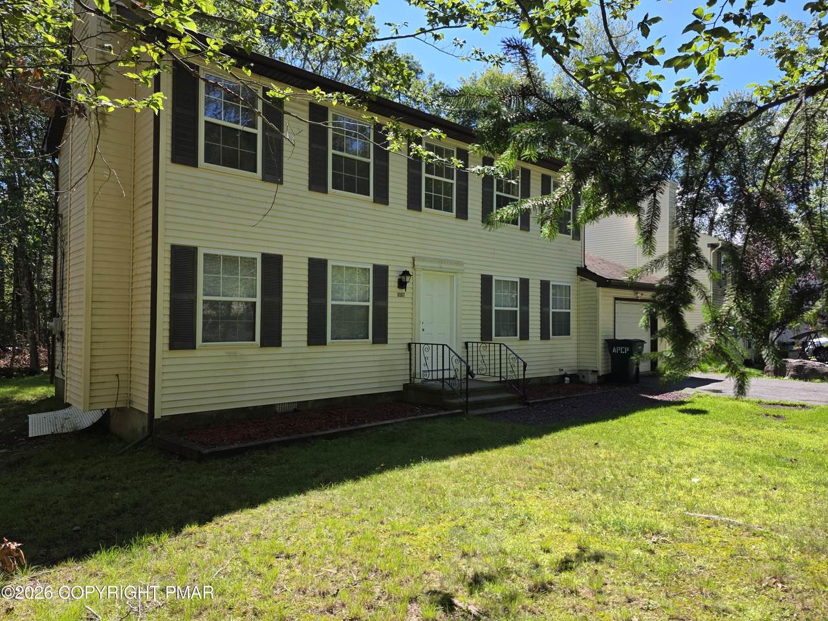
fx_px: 550
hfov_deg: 73.9
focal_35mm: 23
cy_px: 310
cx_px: 414
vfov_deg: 58.9
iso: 80
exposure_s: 1/2043
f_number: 1.7
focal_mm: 6.3
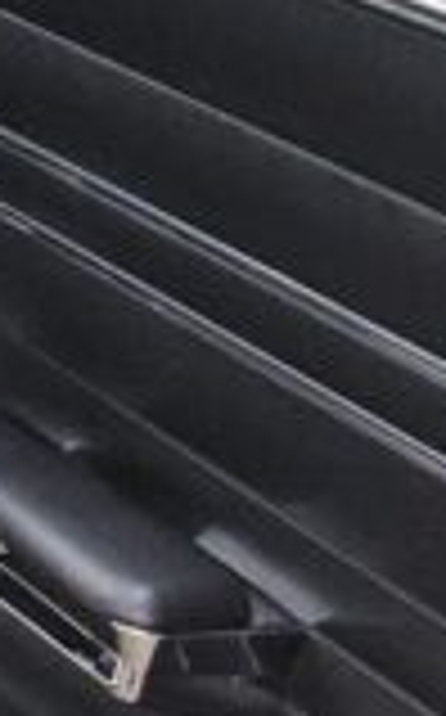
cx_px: -784
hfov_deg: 7.5
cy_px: 892
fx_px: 3062
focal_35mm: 157
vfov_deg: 13.0
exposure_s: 1/24
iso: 160
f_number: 1.8
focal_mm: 5.4
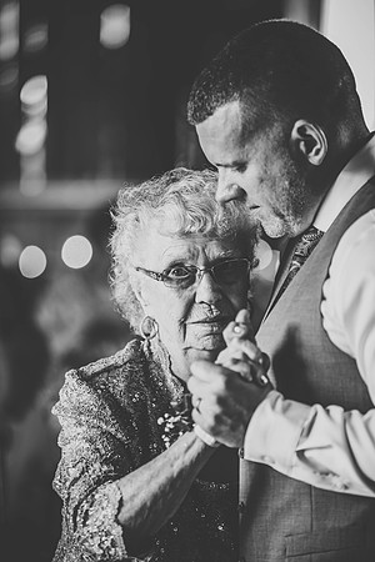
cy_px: 281
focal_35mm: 170
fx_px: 2656
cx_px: 188
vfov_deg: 12.1
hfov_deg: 8.1
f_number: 2.8
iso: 1000
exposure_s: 1/200
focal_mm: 170
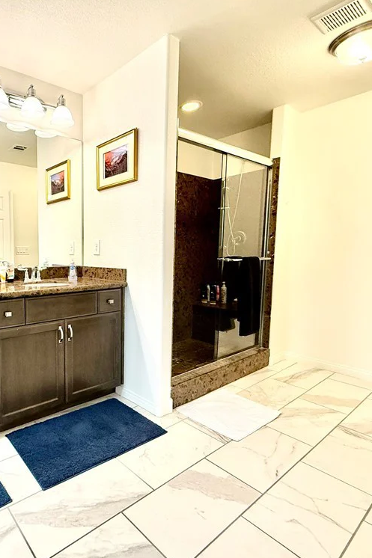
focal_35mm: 20
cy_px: 281
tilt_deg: -5.5
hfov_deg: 57.7
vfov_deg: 84.0
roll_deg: -0.3
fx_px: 310
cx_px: 79
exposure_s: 1/120
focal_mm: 2.22
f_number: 2.2
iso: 250
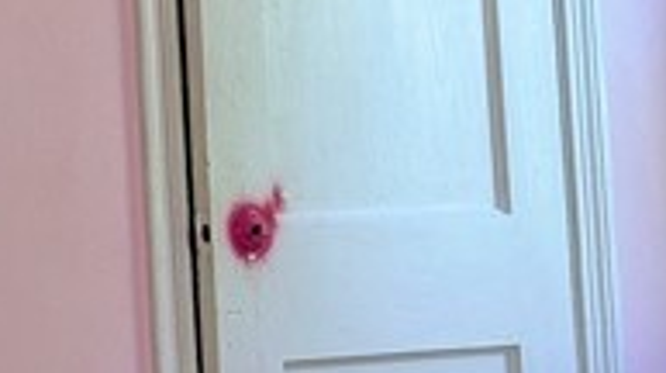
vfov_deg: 8.7
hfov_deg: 14.6
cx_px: -269
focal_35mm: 139
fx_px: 2452
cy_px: 24
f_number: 1.85
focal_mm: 6.81
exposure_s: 1/120
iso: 103
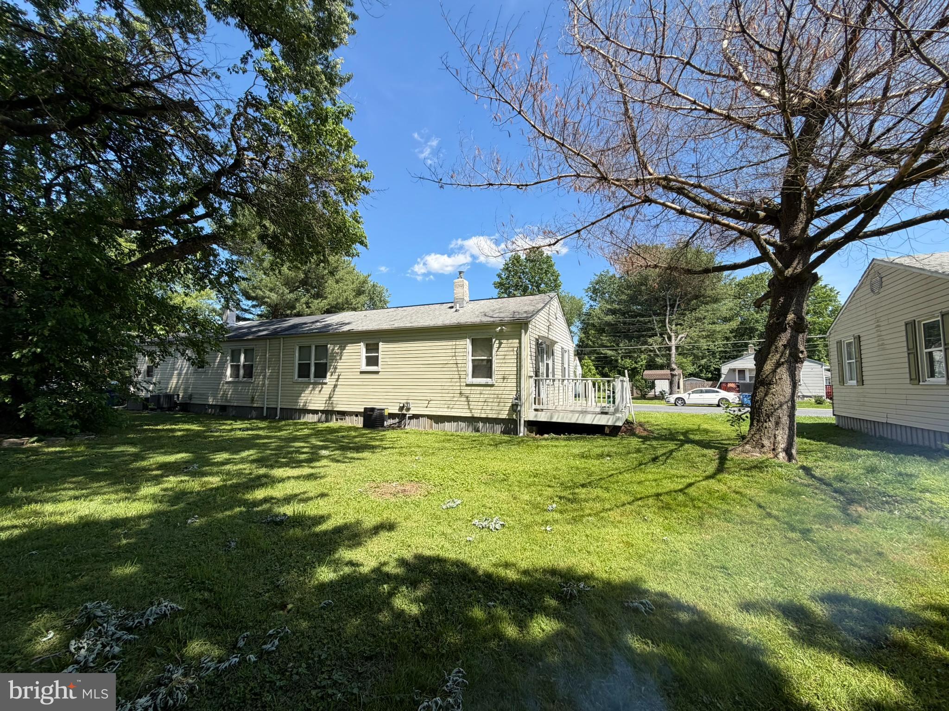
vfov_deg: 85.7
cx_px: 474
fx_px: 384
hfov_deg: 102.1
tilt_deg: +4.5
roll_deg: -1.1
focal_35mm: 14
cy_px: 356
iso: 40
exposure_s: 1/726
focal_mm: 2.22
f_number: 2.2
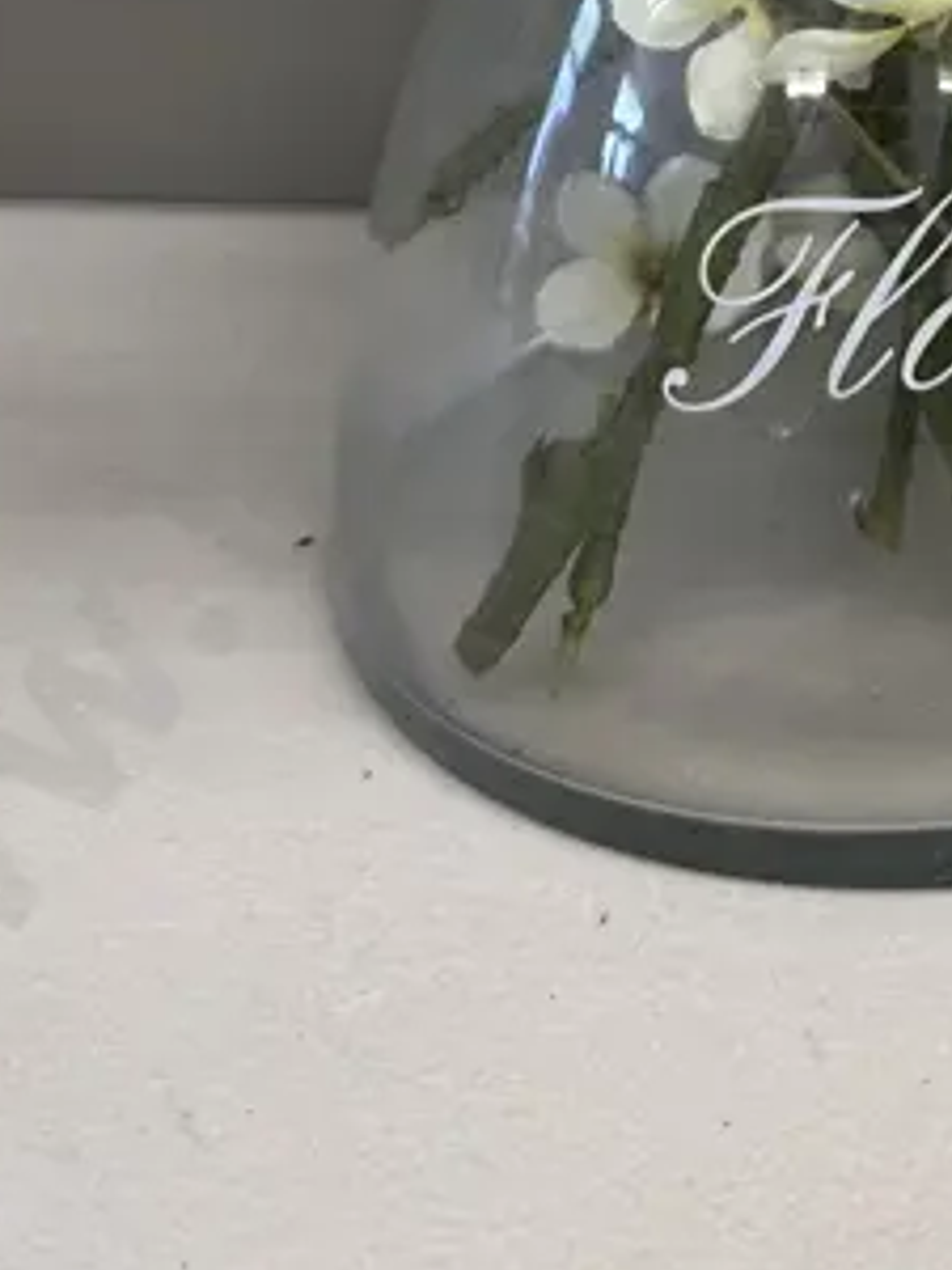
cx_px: 1020
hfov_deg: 17.4
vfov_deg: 20.9
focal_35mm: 82
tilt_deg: -10.2
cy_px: -538
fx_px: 3007
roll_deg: -0.4
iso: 160
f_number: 1.78
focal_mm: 6.86
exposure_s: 1/100
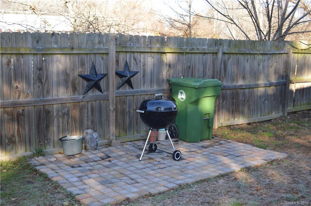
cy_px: 103
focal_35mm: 42
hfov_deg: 46.5
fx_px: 362
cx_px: 156
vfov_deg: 31.8
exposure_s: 1/200
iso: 200
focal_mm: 28
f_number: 4.5
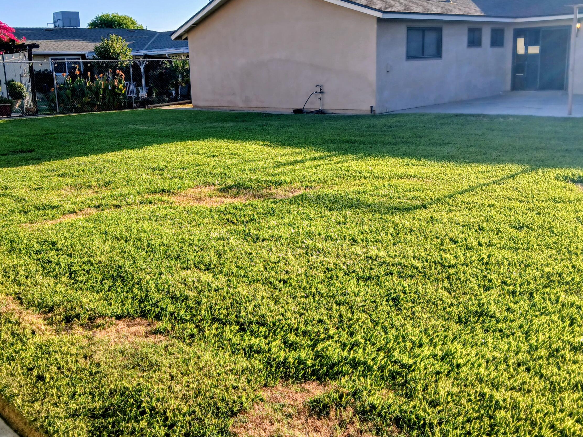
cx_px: 246
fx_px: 589
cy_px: 201
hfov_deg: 52.4
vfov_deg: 40.7
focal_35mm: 35
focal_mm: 3.98
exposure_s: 1/310
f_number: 1.8
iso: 20
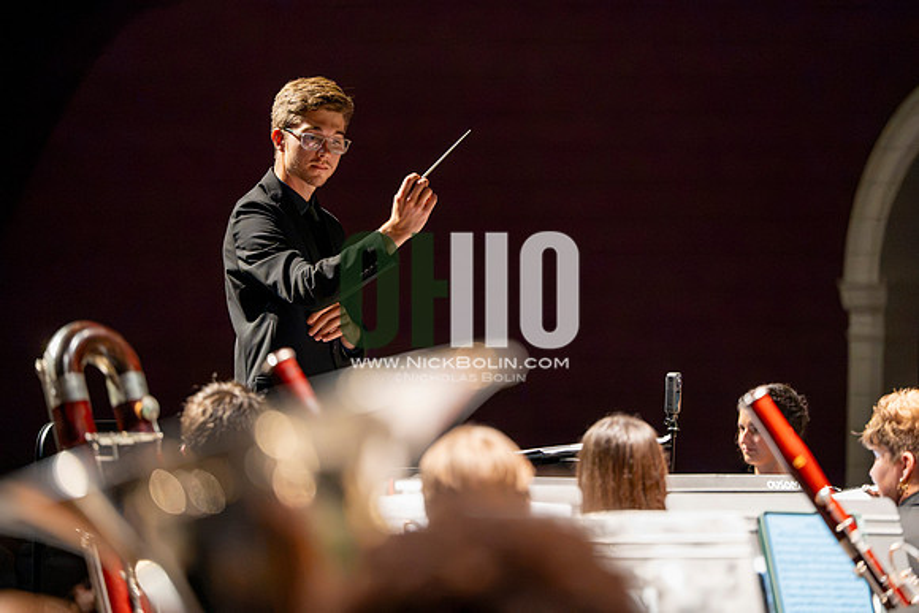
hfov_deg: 12.4
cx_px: 460
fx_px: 4213
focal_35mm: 165
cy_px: 306
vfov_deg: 8.3
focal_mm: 165
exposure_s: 1/640
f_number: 2.8
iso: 16000
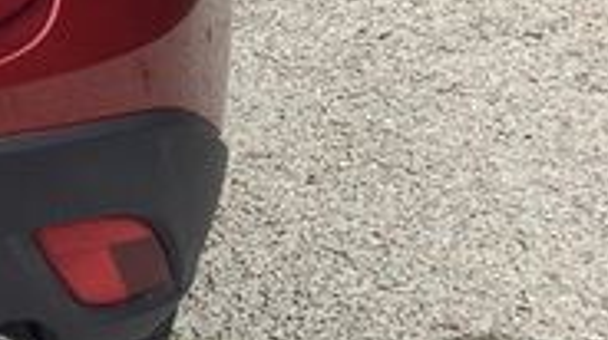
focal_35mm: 147
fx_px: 2367
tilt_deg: -13.0
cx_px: -694
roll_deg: +2.1
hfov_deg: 12.5
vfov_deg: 8.1
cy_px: -155
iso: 25
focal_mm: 3.3
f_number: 2.4
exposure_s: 1/359
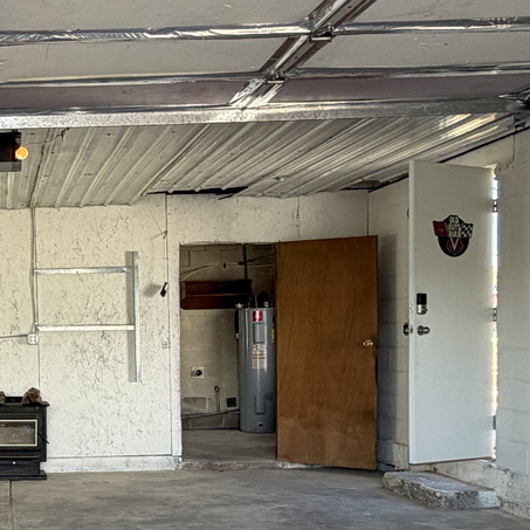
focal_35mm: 56
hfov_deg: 28.2
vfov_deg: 30.2
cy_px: 373
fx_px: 970
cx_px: -30
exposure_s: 1/121
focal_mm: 2.22
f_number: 2.2
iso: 50
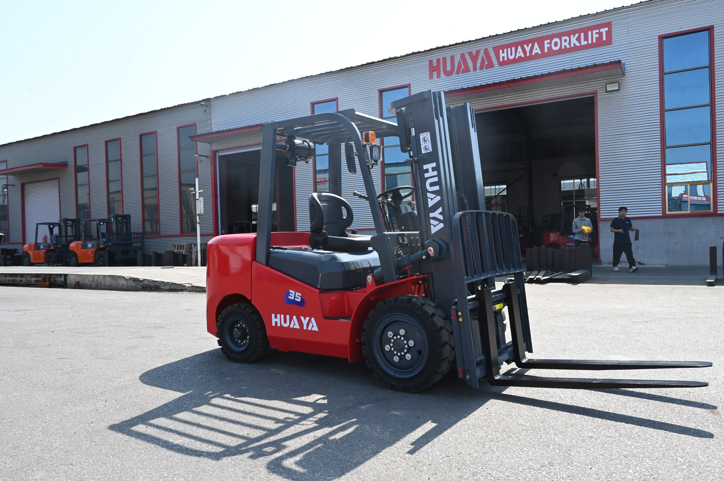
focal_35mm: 27
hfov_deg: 67.4
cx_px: 362
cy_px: 240
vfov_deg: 47.9
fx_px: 543
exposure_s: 1/1000
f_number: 16
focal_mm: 27
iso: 2500
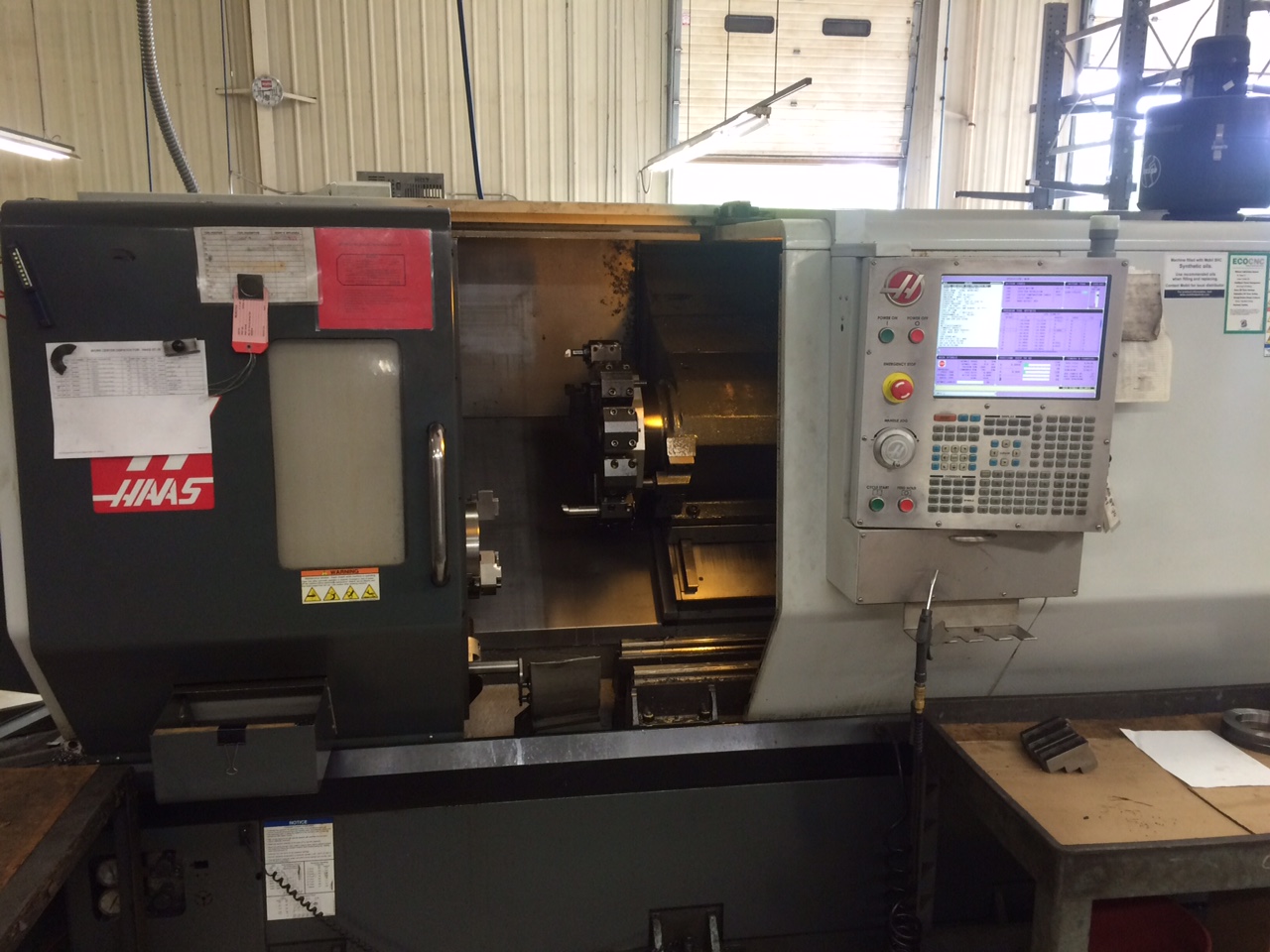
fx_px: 1064
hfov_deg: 61.7
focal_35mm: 29
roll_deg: +0.3
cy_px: 476
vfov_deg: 48.2
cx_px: 635
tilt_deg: -11.6
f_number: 2.2
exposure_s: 1/30
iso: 80
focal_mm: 4.15
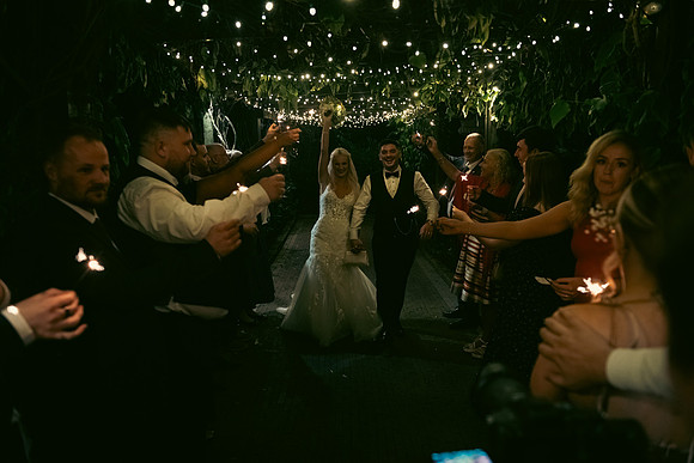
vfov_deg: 46.4
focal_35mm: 28
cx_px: 347
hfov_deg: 65.5
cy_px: 232
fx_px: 540
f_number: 3.5
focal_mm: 28
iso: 2500
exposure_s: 1/160
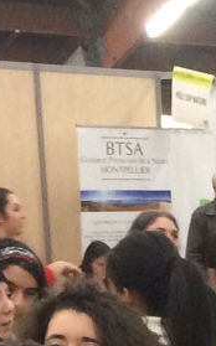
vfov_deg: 10.9
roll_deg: -0.4
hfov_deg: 6.7
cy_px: 619
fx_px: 1698
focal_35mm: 180
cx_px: 603
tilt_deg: -17.3
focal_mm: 4.15
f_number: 2.2
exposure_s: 1/33
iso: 250
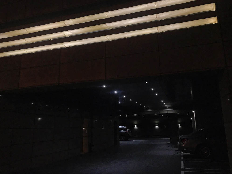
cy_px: 84
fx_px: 194
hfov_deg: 61.7
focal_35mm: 29
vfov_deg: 48.2
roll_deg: +1.4
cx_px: 115
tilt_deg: +12.4
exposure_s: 1/25
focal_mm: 3.99
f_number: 1.8
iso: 25
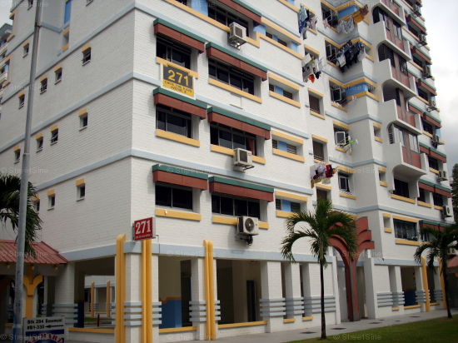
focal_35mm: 37
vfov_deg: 38.6
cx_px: 229
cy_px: 172
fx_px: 489
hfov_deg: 50.2
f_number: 5.6
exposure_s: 1/320
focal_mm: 6.2
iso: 80
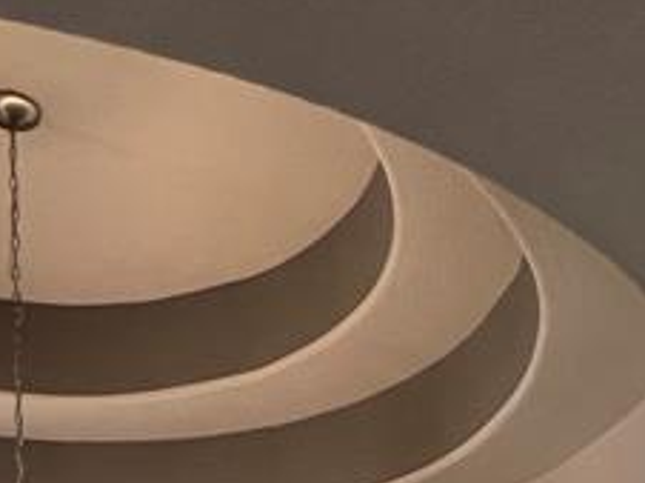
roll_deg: +0.4
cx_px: 377
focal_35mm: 59
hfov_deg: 32.7
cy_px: 949
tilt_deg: -1.6
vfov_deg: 17.8
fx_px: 1098
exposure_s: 1/120
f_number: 1.8
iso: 250
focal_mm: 1.57
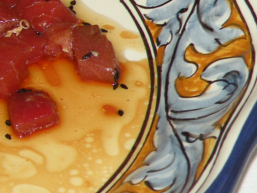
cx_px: -140
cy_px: 56
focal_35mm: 289
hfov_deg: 6.7
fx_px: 2146
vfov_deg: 5.1
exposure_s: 1/60
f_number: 4
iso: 64
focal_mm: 14.9
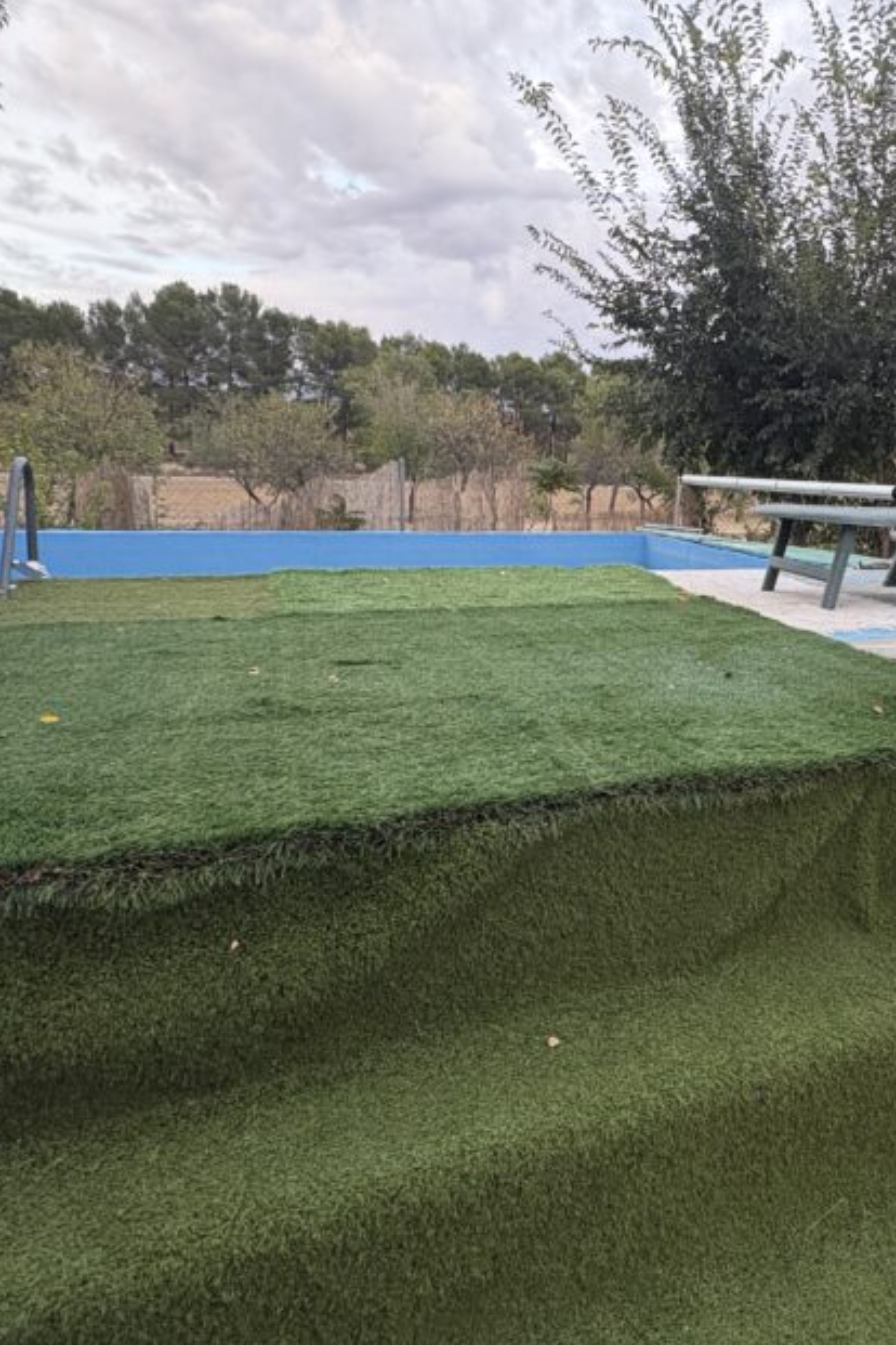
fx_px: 896
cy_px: 583
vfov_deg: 73.4
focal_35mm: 24
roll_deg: -2.2
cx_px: 729
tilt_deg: -3.8
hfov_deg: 49.7
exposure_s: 1/99
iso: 200
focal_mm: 2.22
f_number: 2.2
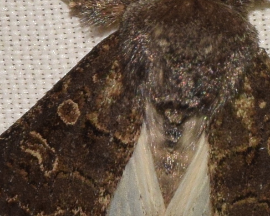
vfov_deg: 4.0
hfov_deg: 5.0
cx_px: 172
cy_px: 113
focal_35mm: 388
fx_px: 3099
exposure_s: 1/160
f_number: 14
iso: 500
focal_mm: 140
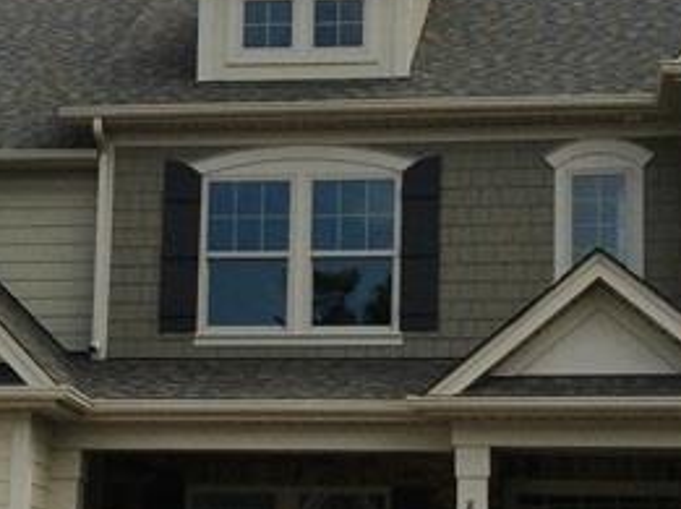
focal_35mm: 101
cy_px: 324
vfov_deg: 14.6
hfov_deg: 19.5
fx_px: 1984
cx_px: 303
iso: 32
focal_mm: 3.3
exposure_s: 1/2203
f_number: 2.4
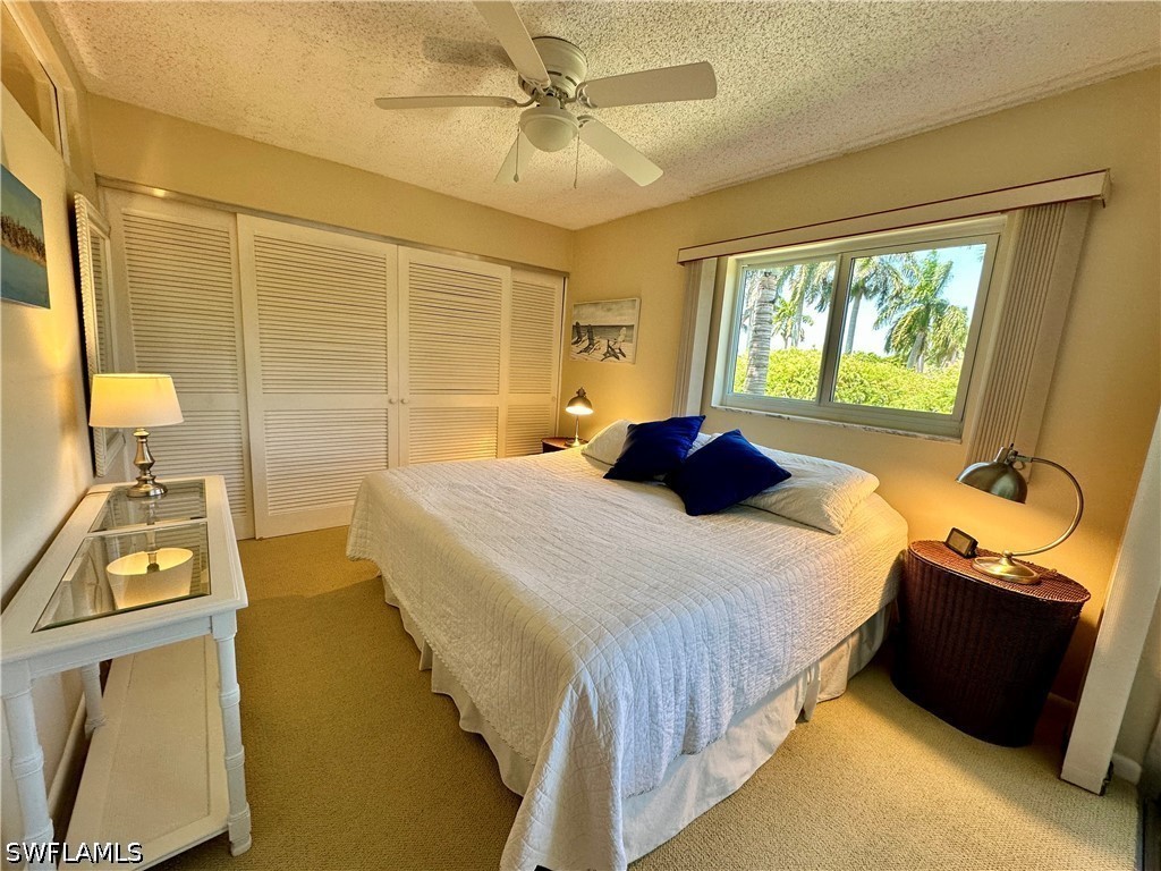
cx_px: 580
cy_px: 436
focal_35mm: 14
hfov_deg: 102.1
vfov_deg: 85.7
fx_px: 470
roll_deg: -3.9
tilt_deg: -8.8
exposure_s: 1/120
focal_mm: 2.22
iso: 100
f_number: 2.2
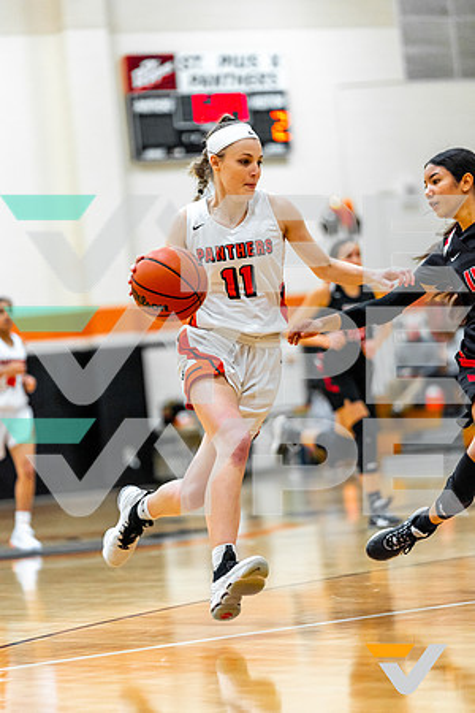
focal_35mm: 136
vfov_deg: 15.1
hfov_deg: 10.1
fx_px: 2691
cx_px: 238
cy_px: 356
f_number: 2.8
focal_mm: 136
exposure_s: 1/1000
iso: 2000
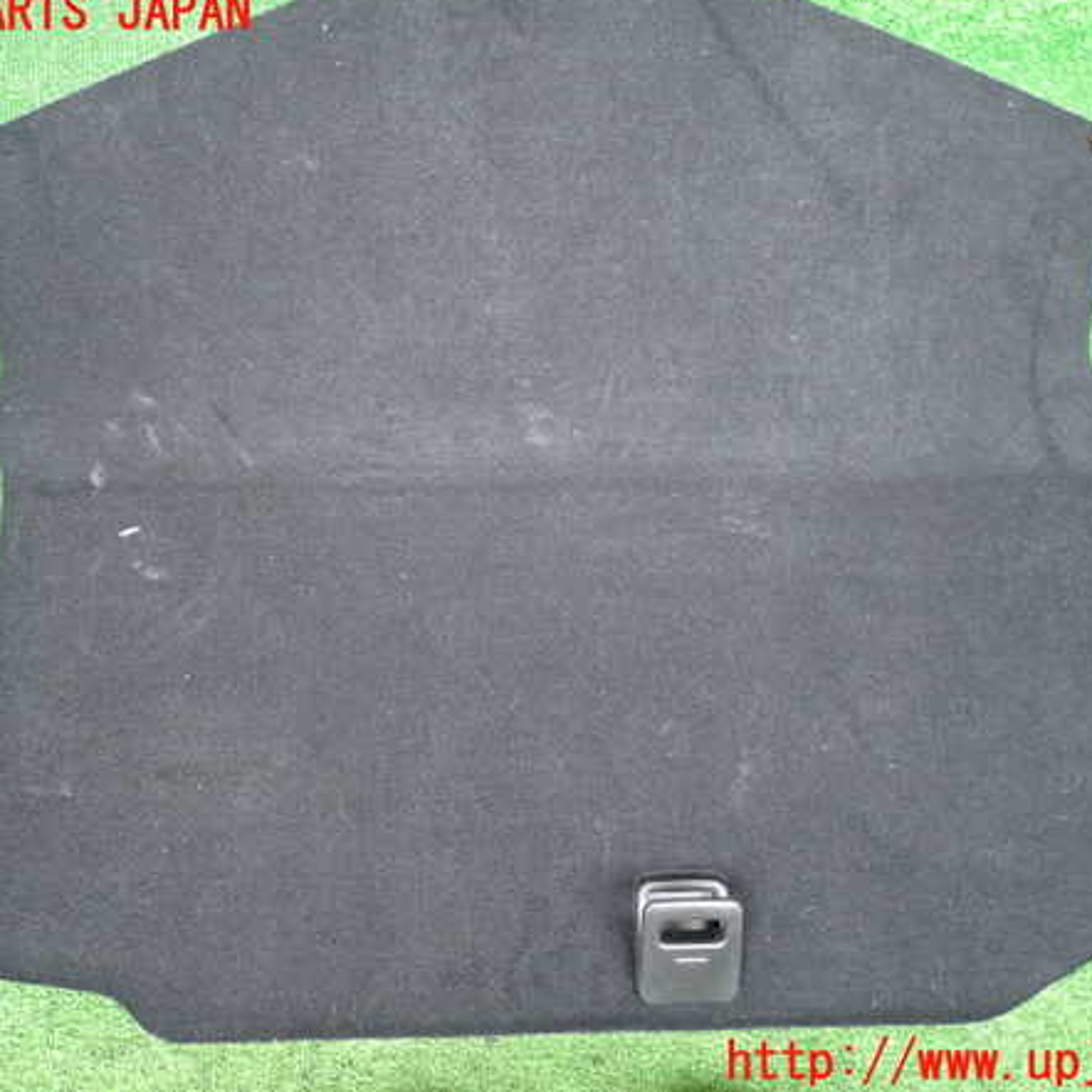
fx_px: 1071
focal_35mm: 30
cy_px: 539
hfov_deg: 54.0
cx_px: 544
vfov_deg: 54.0
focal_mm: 4.5
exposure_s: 1/30
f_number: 2
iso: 250
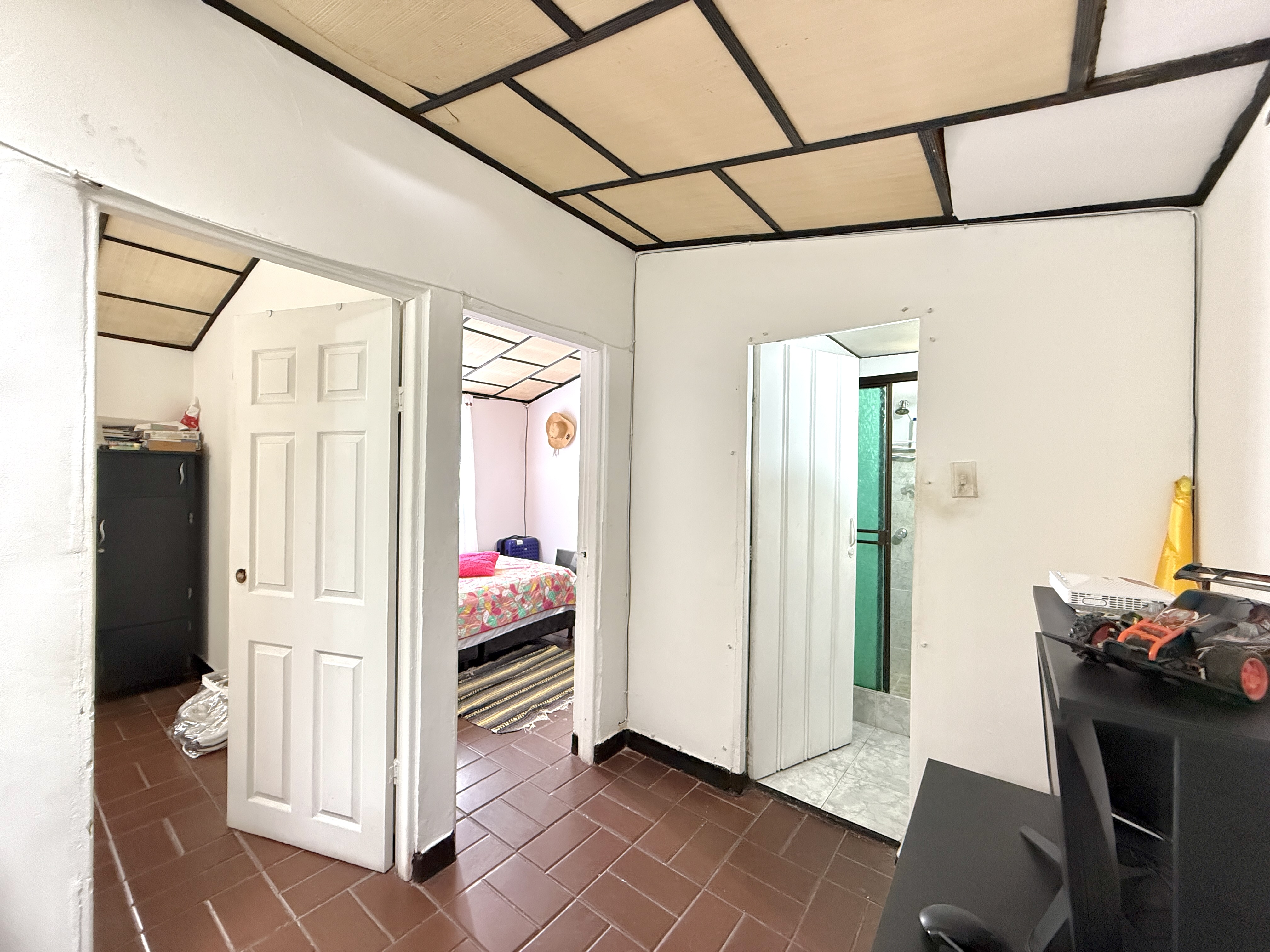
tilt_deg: -0.3
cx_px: 635
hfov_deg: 102.1
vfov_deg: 85.7
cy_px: 476
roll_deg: -0.9
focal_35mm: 14
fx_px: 514
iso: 640
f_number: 2.2
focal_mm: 2.22
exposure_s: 1/60
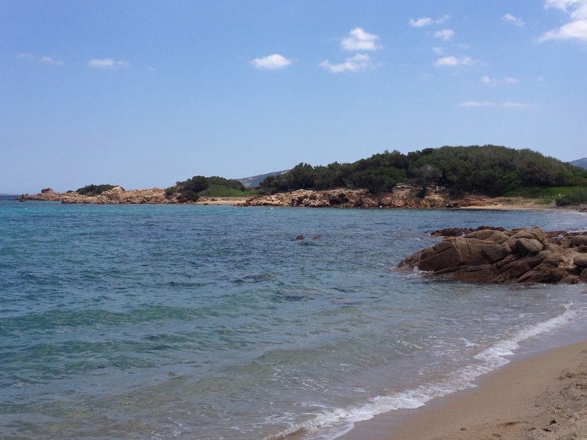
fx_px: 831
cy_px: 190
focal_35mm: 49
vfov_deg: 29.6
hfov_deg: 38.9
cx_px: 282
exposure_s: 1/2045
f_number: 2.4
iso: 50
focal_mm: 4.28
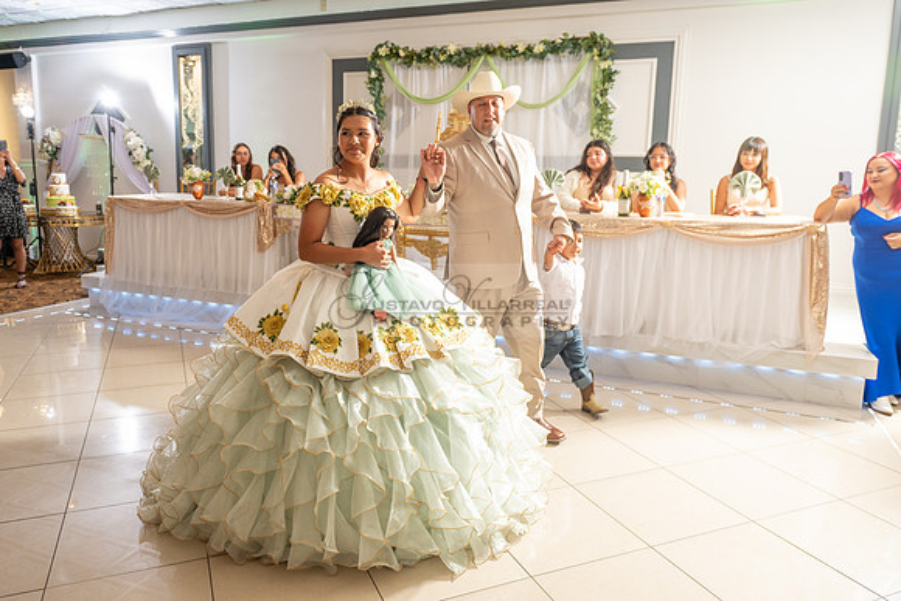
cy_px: 276
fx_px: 649
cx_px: 414
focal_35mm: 26
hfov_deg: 69.4
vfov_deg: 49.6
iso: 500
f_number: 4.5
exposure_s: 1/200
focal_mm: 24
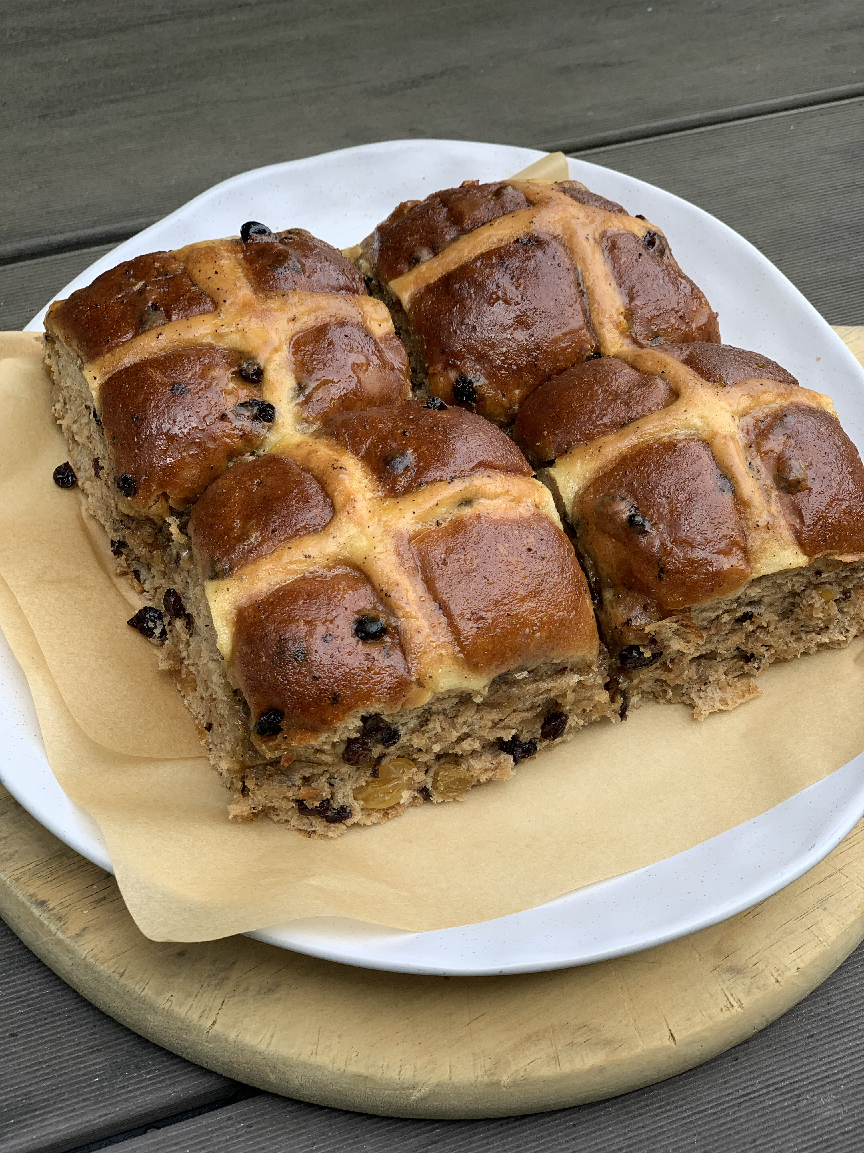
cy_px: 576
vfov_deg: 36.8
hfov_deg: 28.0
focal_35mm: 52
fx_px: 1731
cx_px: 432
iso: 16
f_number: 2.4
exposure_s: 1/247
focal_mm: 6
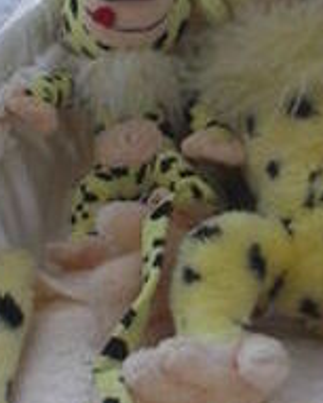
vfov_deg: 10.8
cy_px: 52
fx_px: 2113
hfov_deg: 8.7
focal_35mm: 177
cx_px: 249
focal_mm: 4.6
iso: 80
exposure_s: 1/100
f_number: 3.2
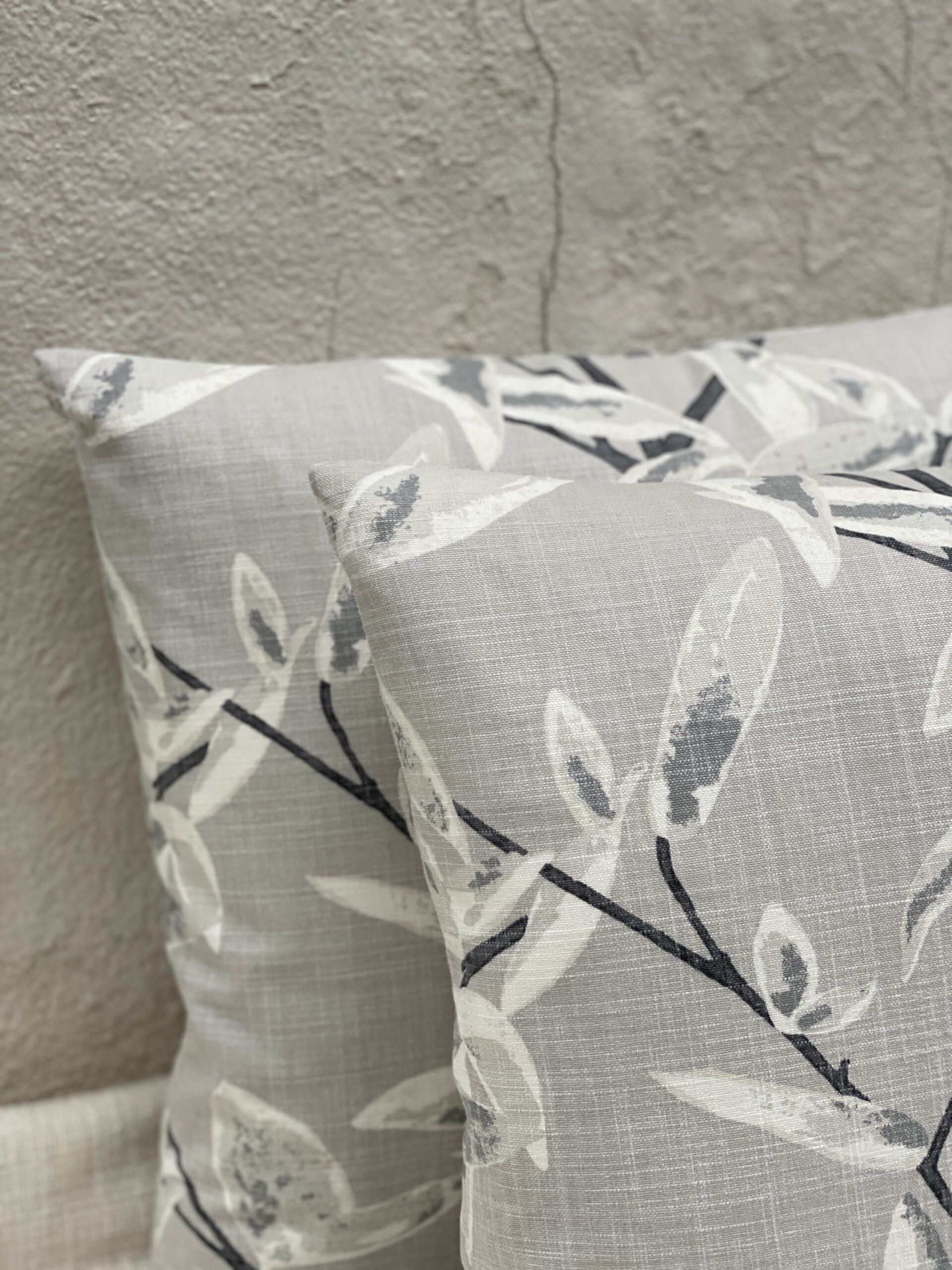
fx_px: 1907
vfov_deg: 36.8
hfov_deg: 28.0
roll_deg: -1.8
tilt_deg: -22.1
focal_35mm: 52
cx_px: 476
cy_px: 635
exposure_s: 1/120
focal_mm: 6
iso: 125
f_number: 2
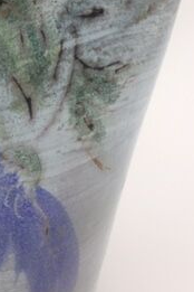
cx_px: -40
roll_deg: +1.9
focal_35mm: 74
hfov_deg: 17.5
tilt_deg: -17.9
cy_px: 29
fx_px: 598
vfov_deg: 26.4
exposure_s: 1/246
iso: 32
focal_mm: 4.15
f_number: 2.2
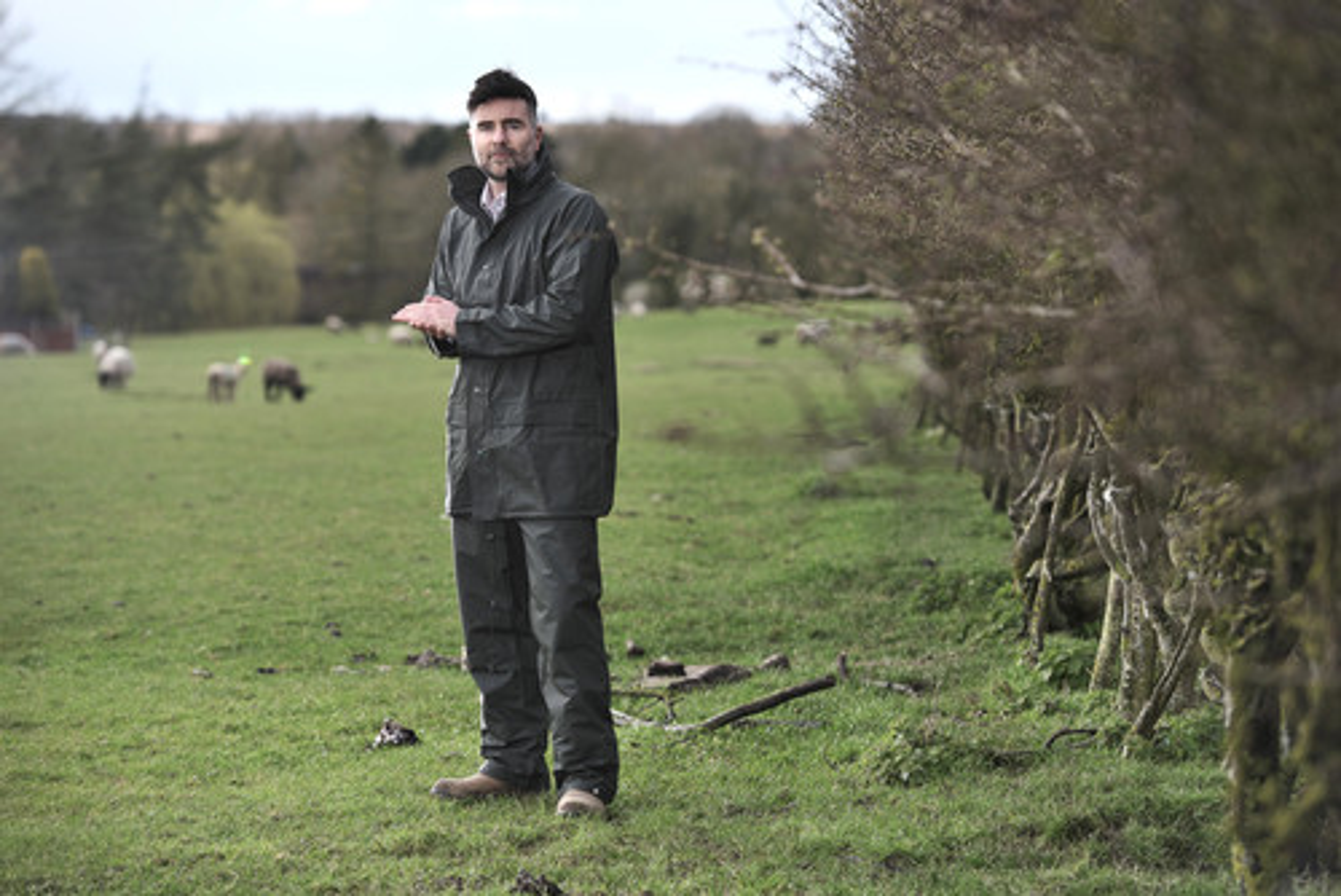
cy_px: 448
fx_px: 4547
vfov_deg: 11.3
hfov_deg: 16.8
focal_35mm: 122
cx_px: 670
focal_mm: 122
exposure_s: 1/400
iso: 100
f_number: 4
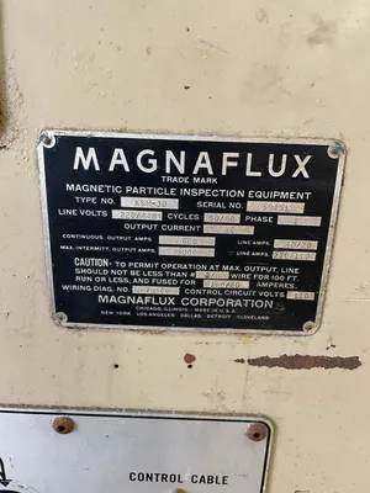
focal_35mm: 26
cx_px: 185
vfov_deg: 67.3
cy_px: 246
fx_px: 371
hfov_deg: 53.1
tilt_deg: -18.5
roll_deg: -1.4
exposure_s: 1/60
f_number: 1.6
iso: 320
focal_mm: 4.2
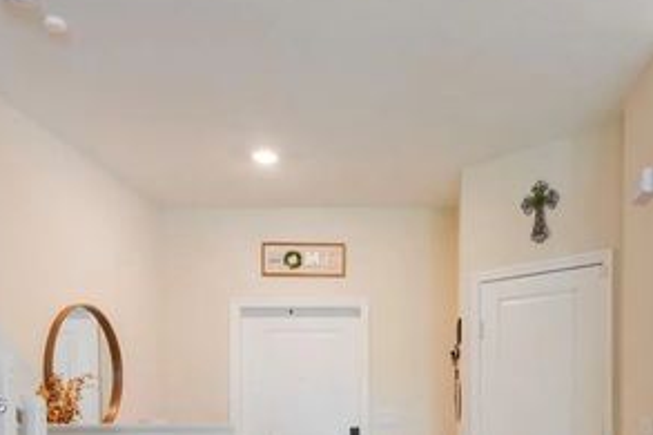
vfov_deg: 34.3
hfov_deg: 51.9
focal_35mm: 36
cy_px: 406
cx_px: 441
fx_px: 654
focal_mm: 11
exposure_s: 1/8
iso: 320
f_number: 5.6
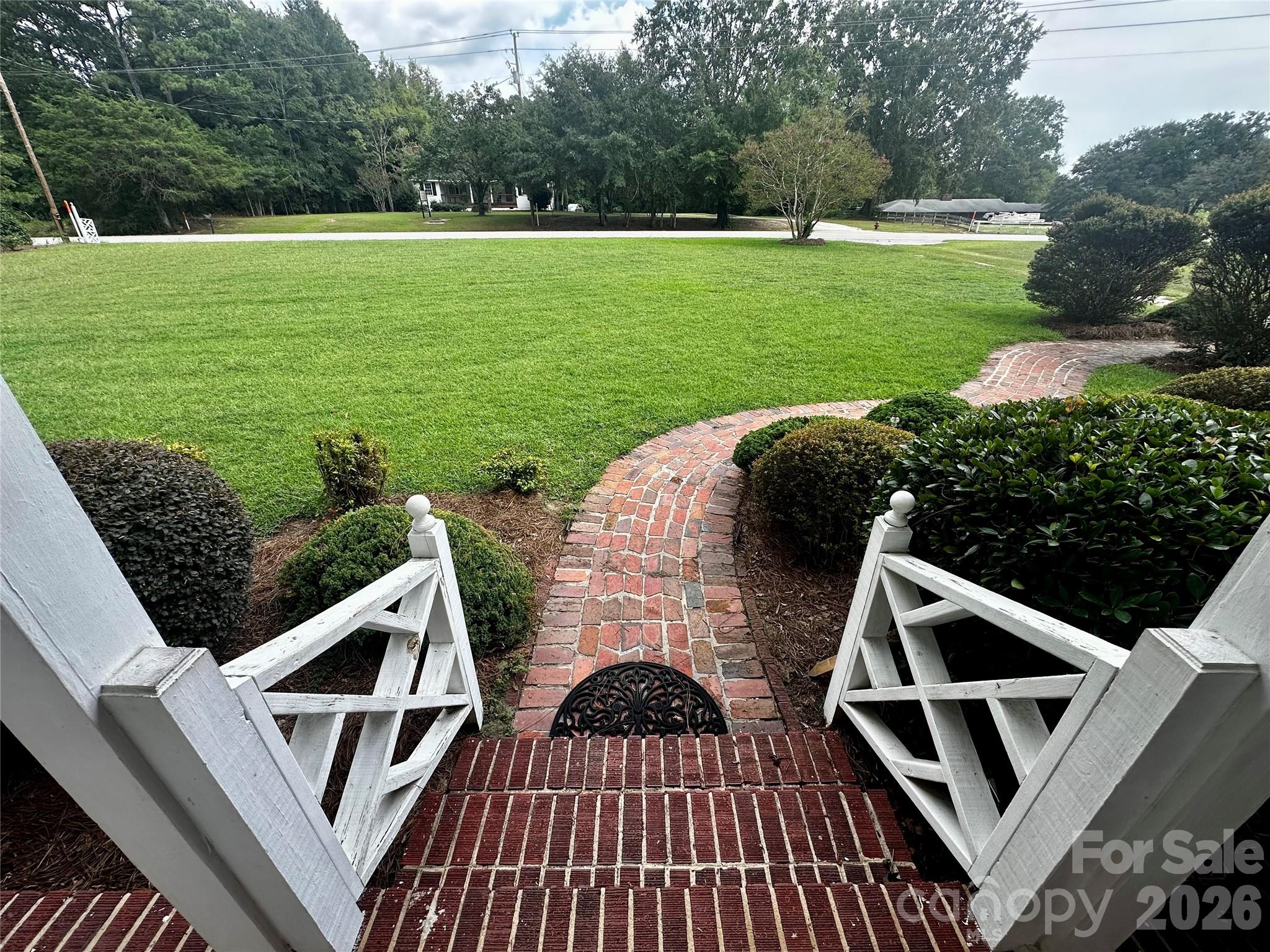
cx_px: 635
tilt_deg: -27.8
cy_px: 476
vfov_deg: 85.7
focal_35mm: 14
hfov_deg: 102.1
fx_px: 514
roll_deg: +1.4
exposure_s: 1/479
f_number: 2.2
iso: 40
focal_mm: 2.22
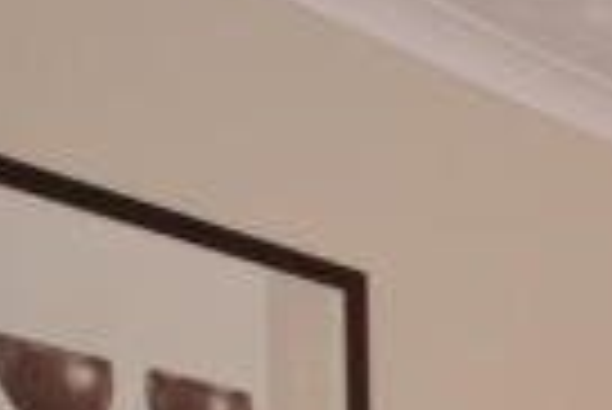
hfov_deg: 15.4
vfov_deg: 11.5
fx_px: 1719
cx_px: 1289
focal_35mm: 101
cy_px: 948
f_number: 6.3
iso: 400
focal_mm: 14
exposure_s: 1/60
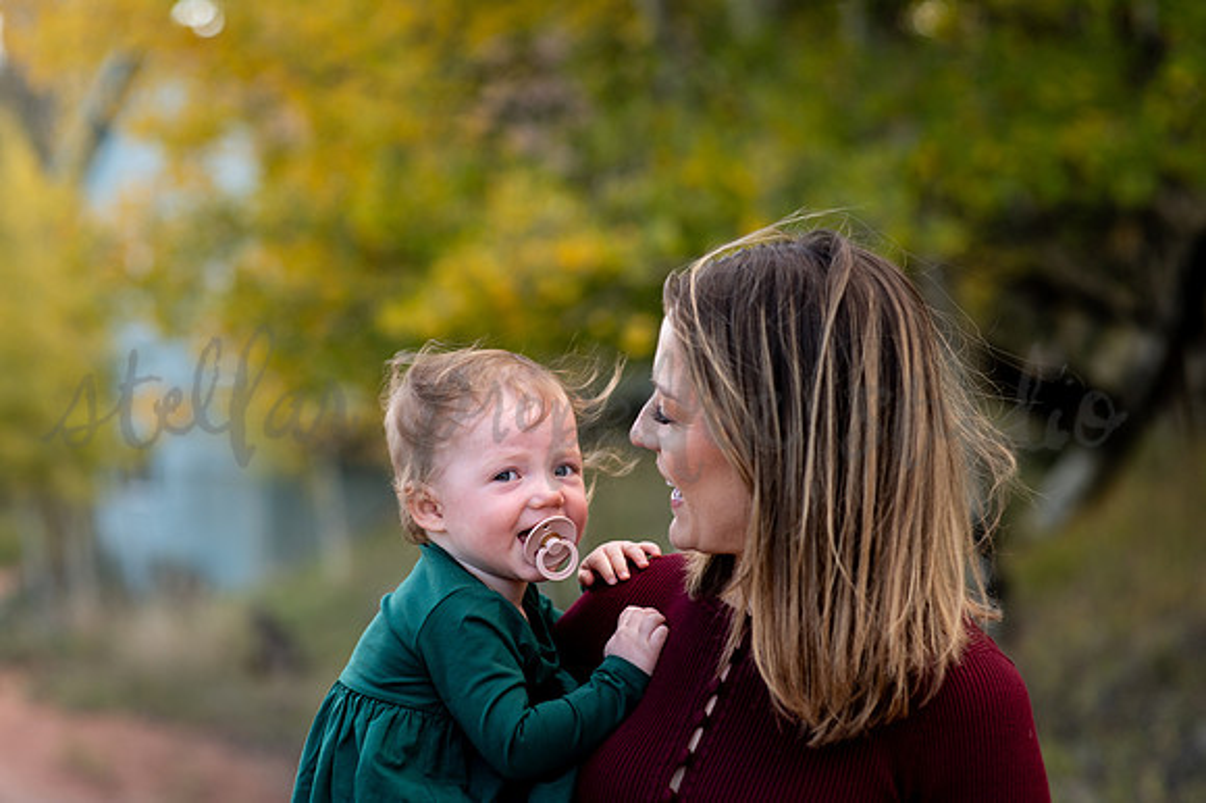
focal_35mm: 85
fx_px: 2846
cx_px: 603
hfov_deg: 23.9
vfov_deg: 16.1
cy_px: 402
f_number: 2.8
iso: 320
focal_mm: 85
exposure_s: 1/320
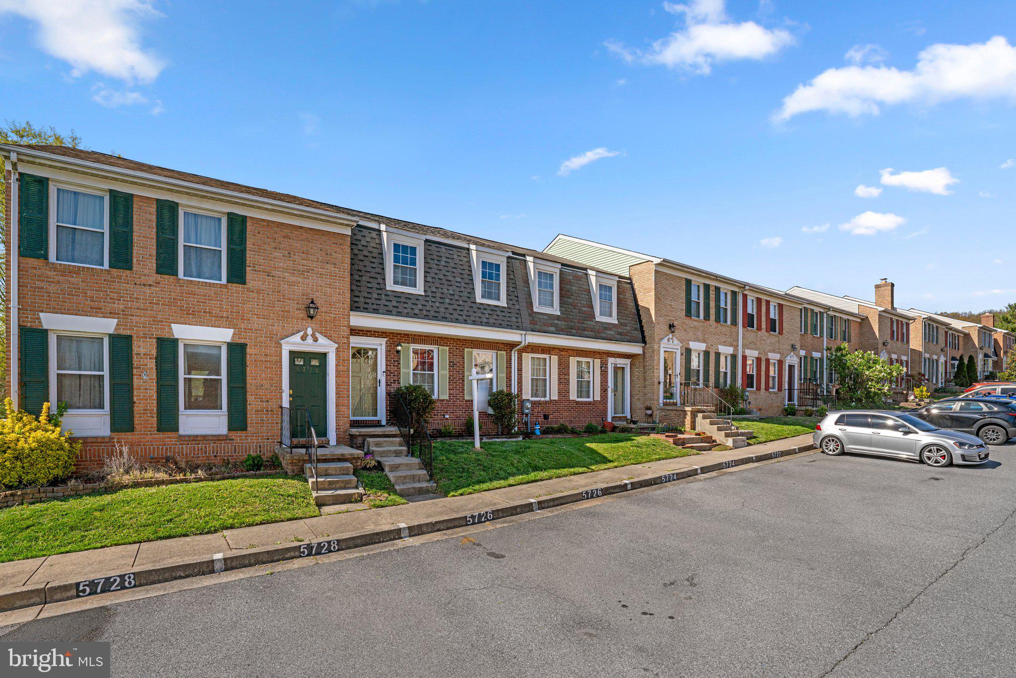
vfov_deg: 73.8
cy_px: 339
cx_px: 508
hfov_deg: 96.7
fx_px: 452
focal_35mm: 16
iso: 400
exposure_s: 1/750
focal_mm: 16
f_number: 8
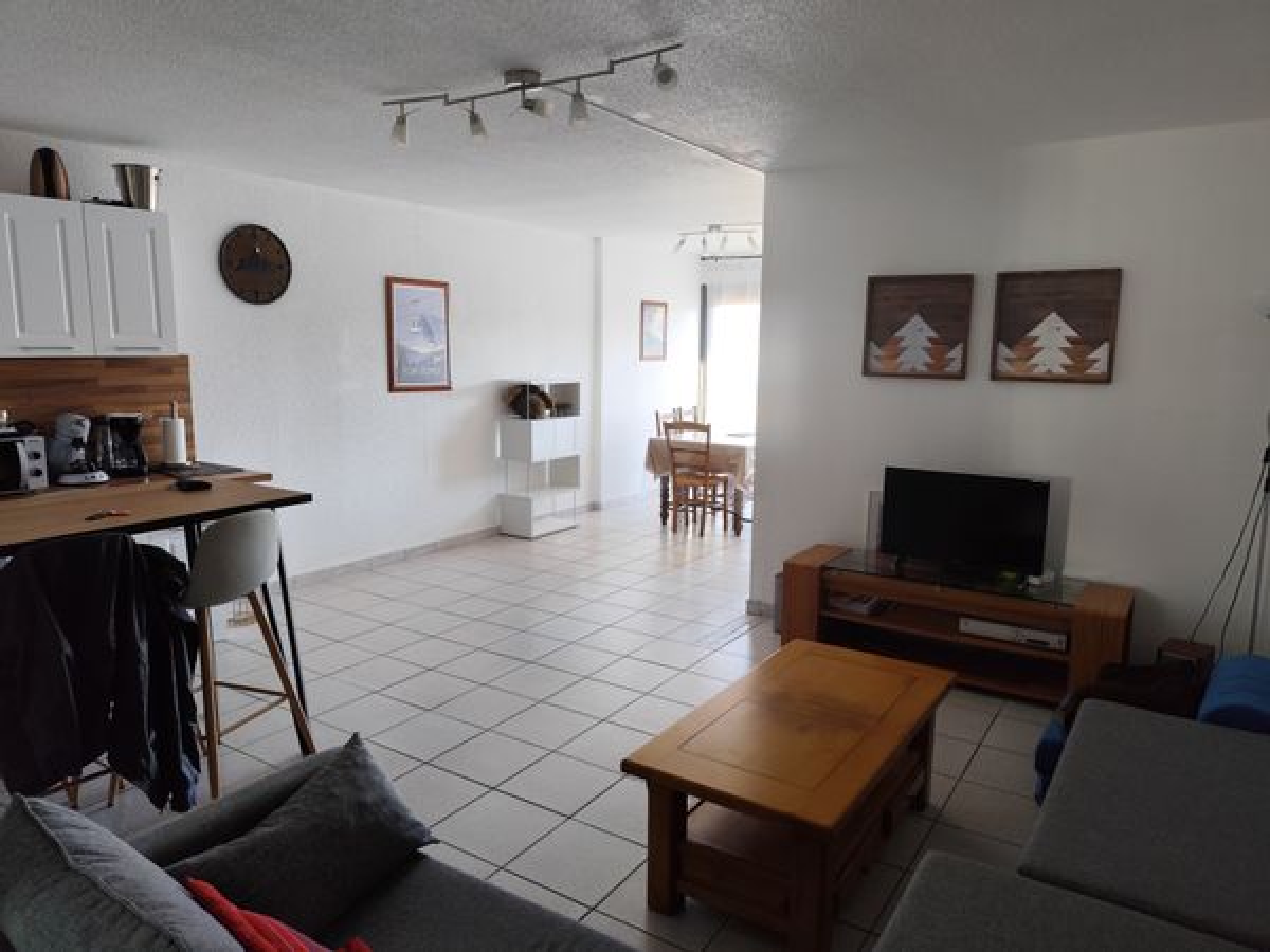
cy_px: 476
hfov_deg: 73.9
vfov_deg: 58.9
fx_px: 844
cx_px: 635
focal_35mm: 23
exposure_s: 1/50
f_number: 1.65
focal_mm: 6.19
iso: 200
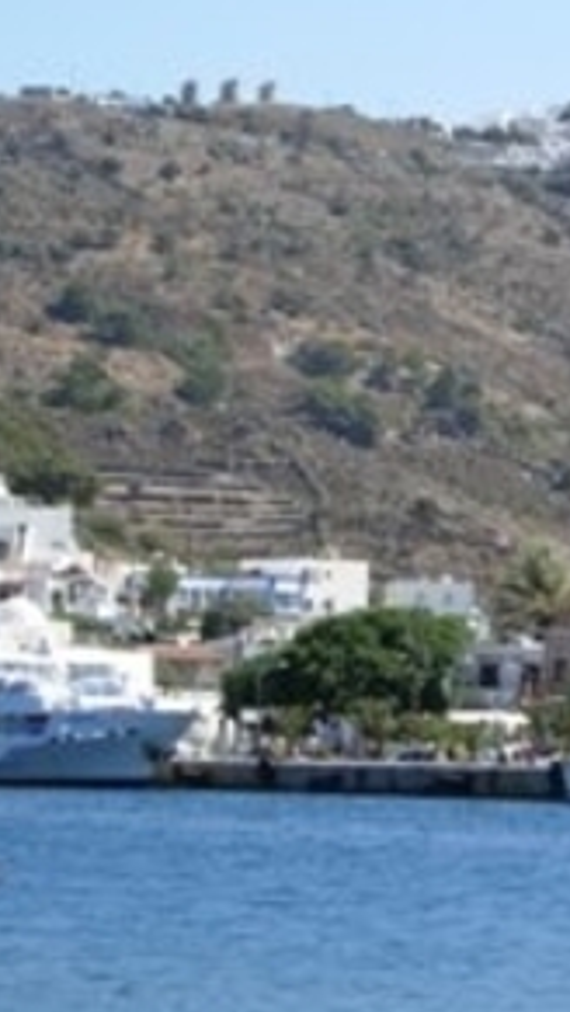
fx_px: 6198
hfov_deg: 5.2
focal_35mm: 231
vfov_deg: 9.3
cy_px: 351
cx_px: 945
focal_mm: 21.5
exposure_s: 1/332
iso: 50
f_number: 5.2
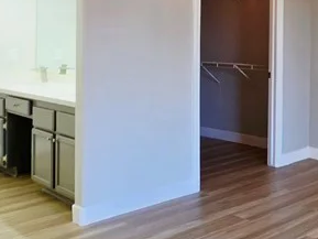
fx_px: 423
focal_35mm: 46
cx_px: 374
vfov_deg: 30.9
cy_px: 56
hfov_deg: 33.9
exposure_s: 1/120
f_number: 1.9
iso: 80
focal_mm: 2.2
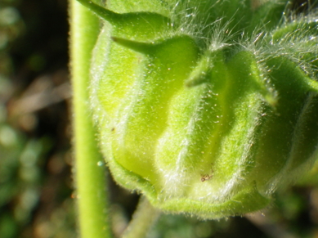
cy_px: 57
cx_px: 226
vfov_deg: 20.8
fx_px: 642
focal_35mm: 70
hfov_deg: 27.5
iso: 80
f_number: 4.6
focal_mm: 6.1
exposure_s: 1/250
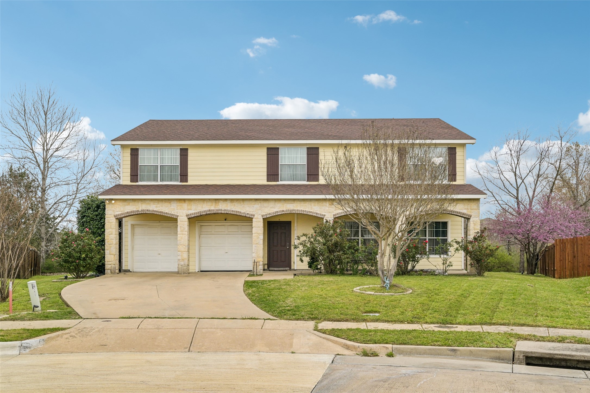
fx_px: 492
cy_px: 196
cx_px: 295
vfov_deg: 43.6
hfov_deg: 61.9
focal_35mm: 30
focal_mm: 30
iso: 400
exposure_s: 1/1000
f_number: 8
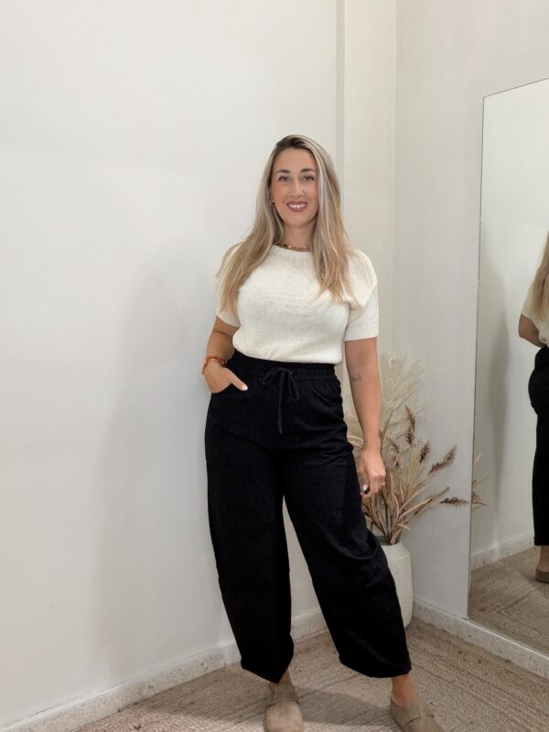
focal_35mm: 30
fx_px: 634
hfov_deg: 46.8
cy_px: 366
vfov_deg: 60.0
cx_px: 274
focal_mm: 2.71
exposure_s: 1/60
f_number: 1.9
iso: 80
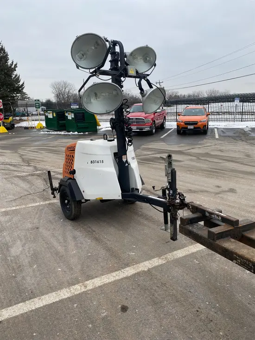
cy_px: 170
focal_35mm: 26
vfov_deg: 67.3
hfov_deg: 53.1
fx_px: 255
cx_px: 128
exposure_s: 1/508
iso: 32
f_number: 1.8
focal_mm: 4.25
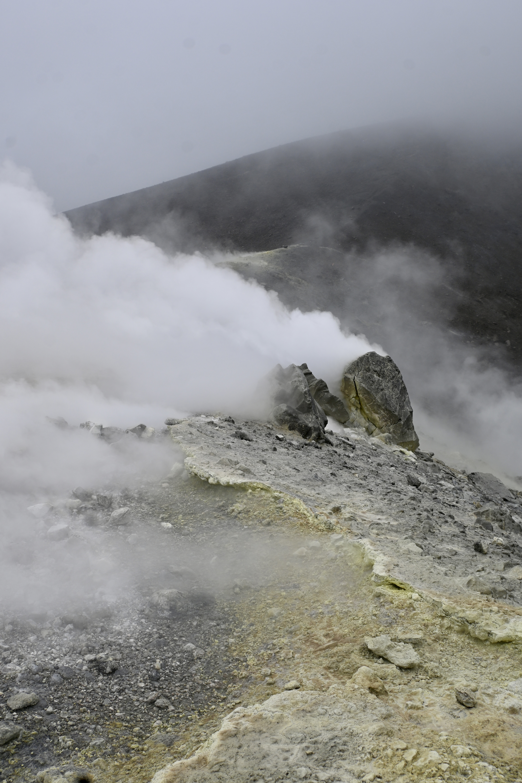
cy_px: 392
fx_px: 816
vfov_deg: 51.3
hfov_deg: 35.5
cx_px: 261
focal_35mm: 38
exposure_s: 1/400
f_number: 7.1
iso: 100
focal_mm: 25
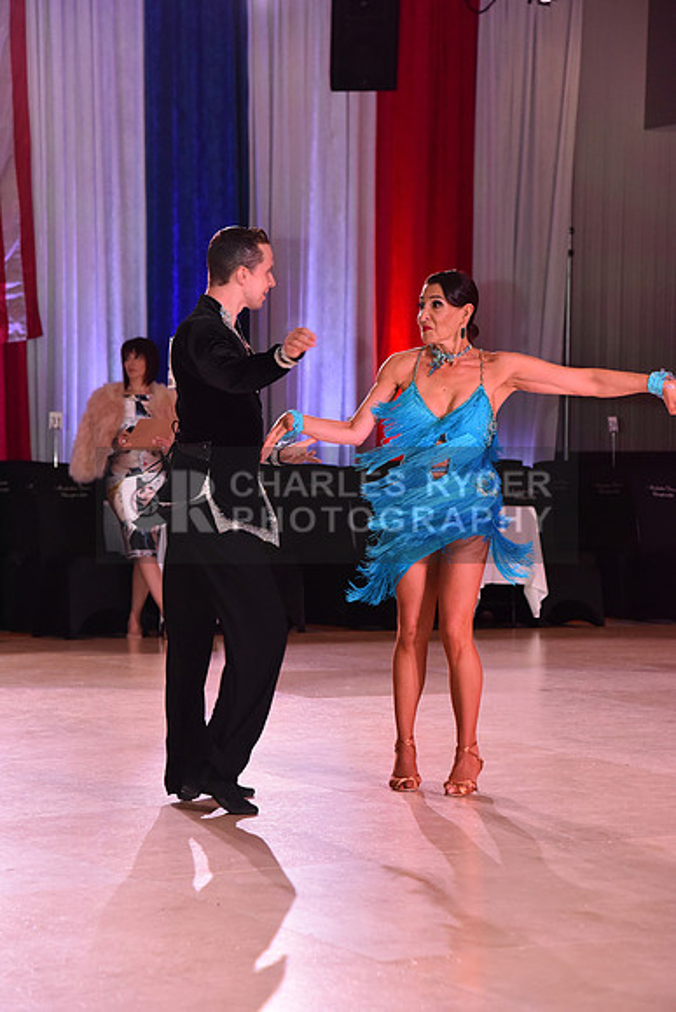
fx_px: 2815
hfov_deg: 13.7
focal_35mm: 100
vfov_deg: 20.4
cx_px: 338
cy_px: 506
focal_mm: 100
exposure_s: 1/320
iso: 2500
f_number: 6.3
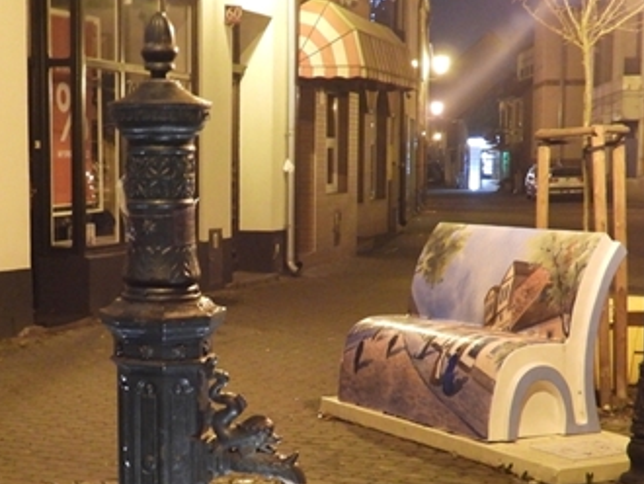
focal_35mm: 69
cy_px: 328
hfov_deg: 27.9
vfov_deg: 21.2
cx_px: 207
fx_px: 1285
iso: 800
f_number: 3.2
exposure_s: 1/4
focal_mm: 6.8
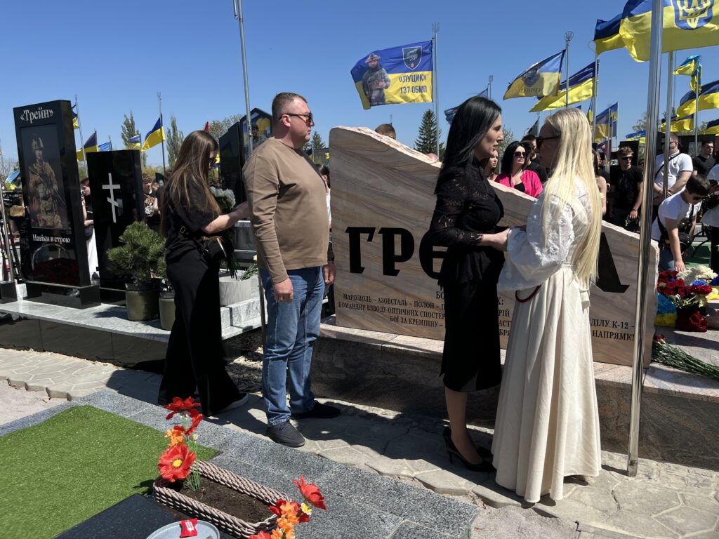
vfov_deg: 53.1
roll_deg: +1.5
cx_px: 360
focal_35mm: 26
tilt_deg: -9.2
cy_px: 270
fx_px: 540
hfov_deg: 67.3
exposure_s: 1/4651
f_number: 1.6
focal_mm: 5.1
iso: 50
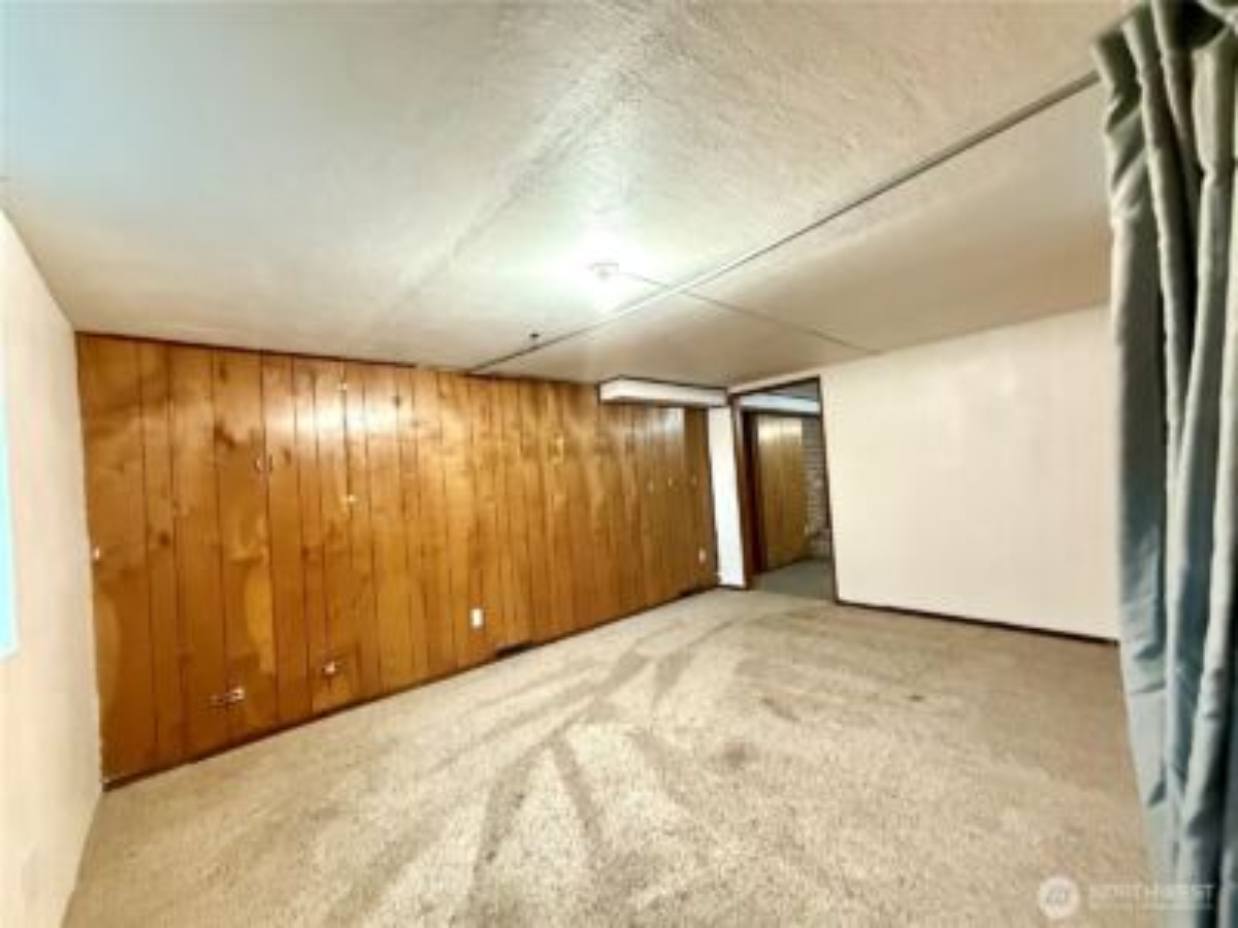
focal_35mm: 14
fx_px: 501
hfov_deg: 102.1
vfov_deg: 85.7
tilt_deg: +2.2
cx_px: 619
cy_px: 464
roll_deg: +4.0
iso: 800
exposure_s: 1/60
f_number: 2.2
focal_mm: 2.22
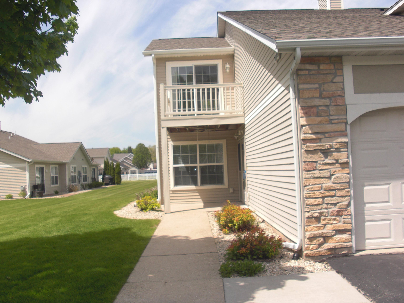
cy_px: 152
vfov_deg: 39.7
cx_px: 202
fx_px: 420
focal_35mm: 36
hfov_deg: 51.4
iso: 50
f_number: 7.9
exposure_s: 1/160
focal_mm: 6.3
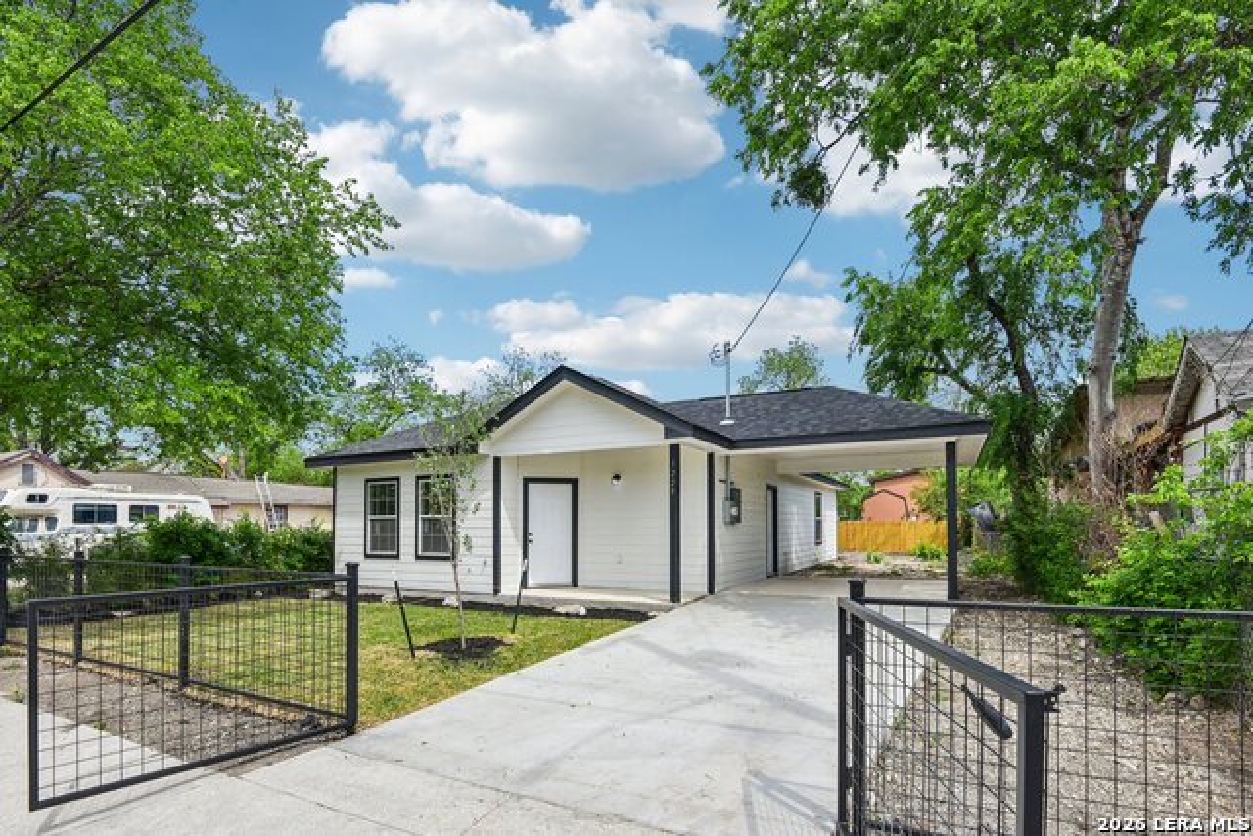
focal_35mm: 16
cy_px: 418
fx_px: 557
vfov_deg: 73.8
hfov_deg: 96.7
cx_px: 626
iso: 400
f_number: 8
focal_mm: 16
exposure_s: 1/500
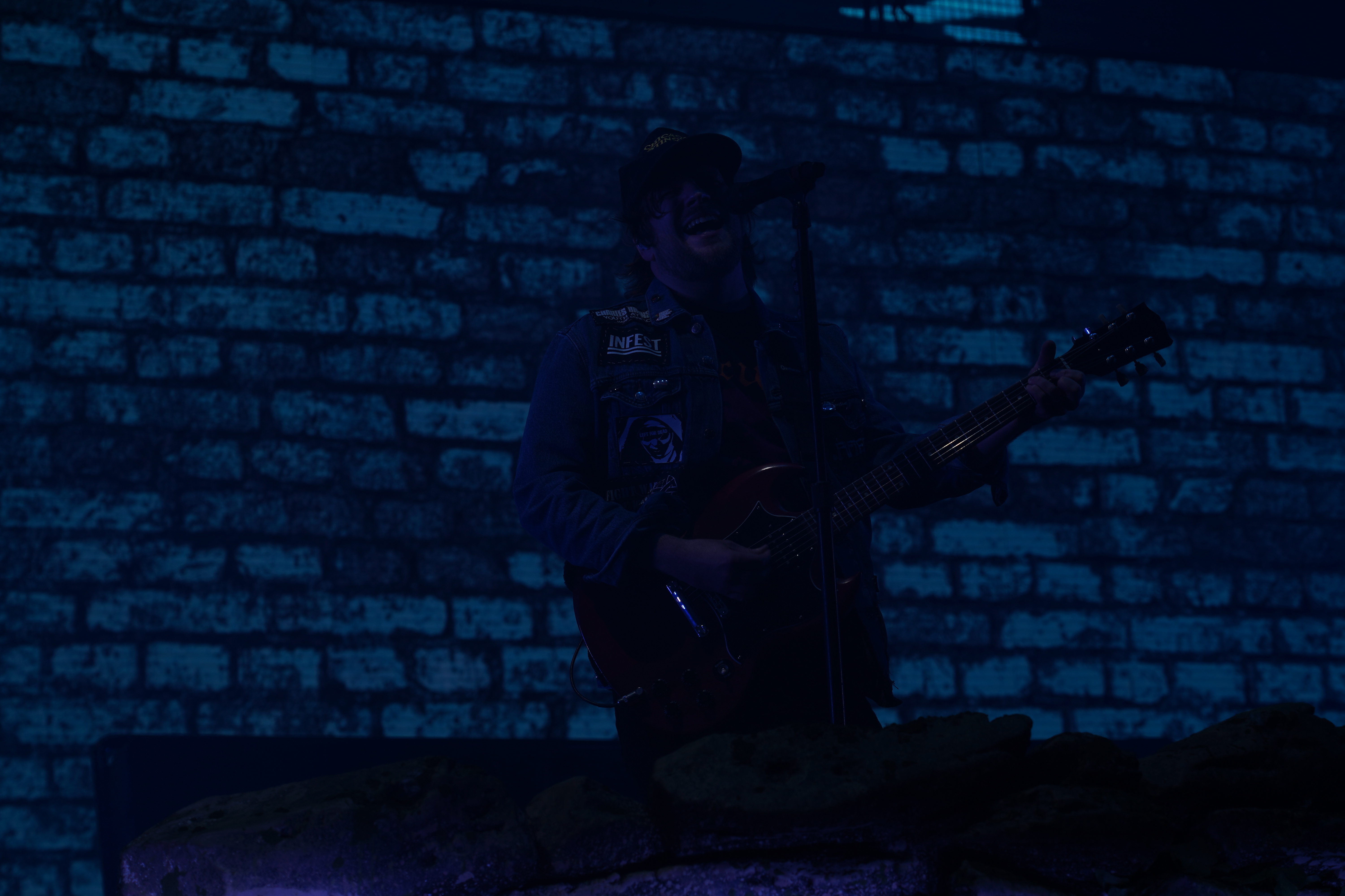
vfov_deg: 13.0
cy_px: 448
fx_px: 3923
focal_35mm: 105
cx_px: 672
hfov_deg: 19.5
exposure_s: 1/320
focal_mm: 105
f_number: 6.3
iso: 100
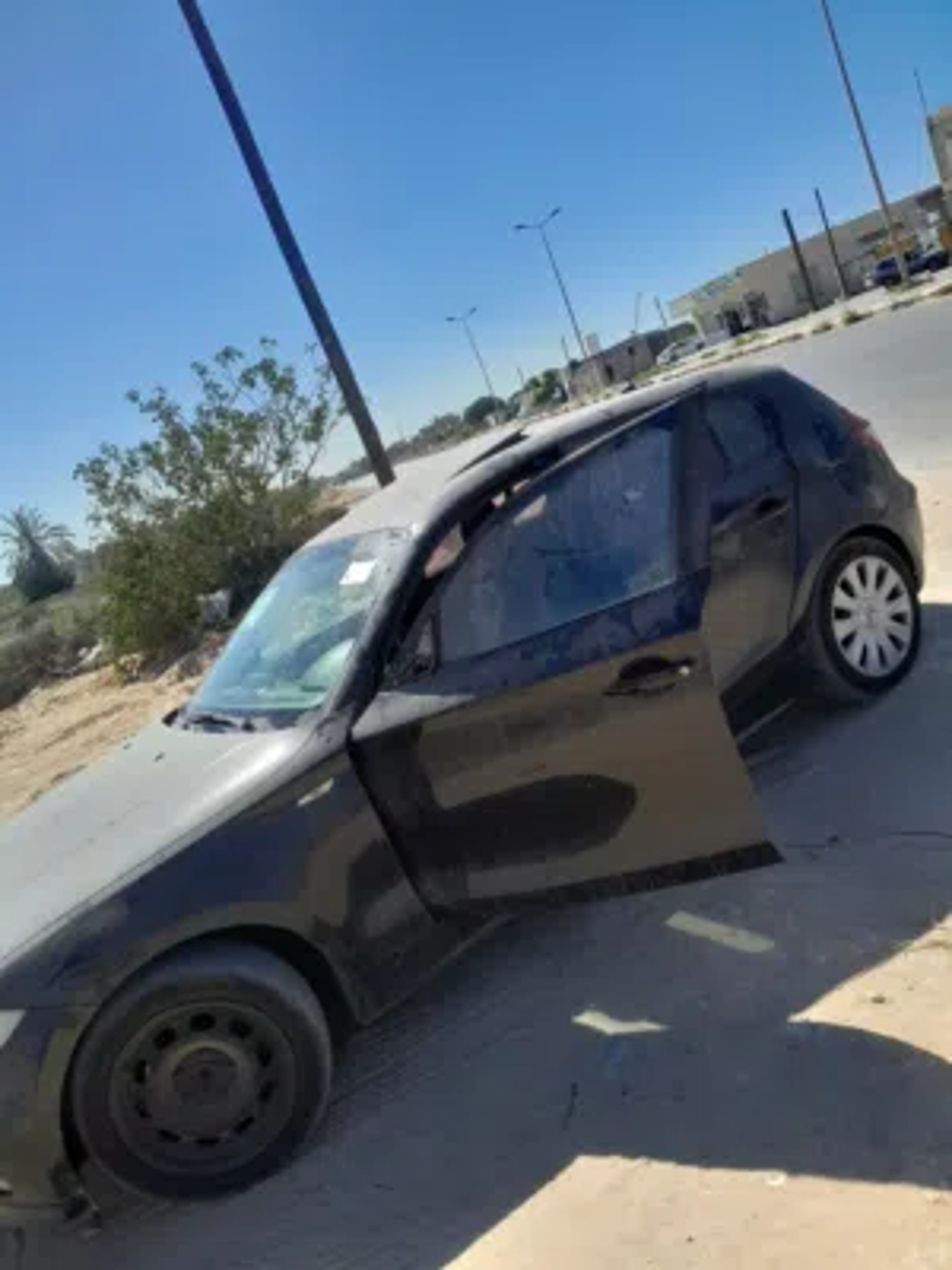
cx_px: 476
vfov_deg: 67.3
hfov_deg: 53.1
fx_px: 953
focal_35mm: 26
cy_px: 635
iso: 40
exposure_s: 1/585
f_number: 1.8
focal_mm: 3.98
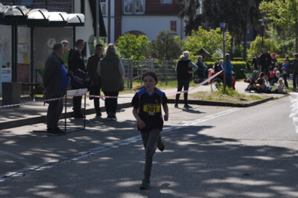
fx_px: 853
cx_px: 148
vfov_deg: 13.3
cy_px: 99
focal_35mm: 103
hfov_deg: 19.8
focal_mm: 68
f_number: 5.6
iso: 400
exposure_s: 1/1600
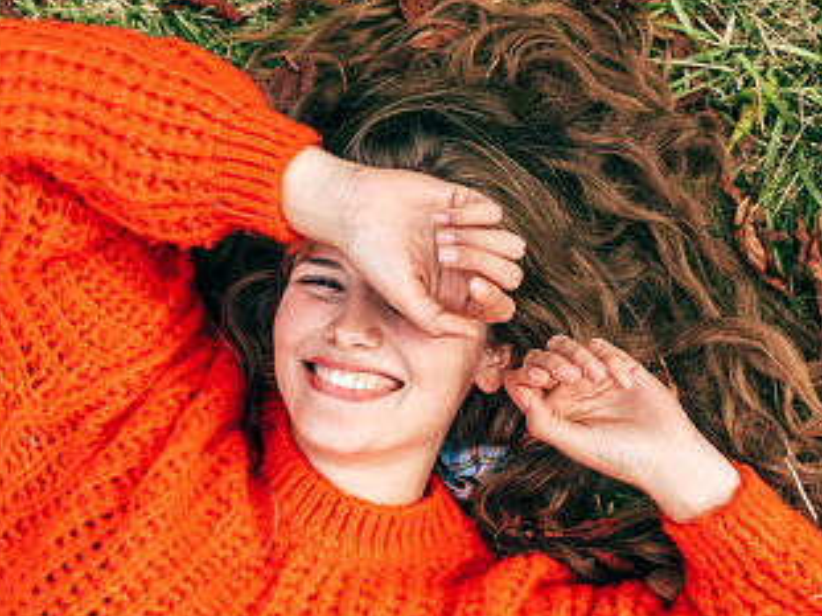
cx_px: 418
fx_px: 1306
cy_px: 435
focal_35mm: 55
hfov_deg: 34.9
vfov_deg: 26.3
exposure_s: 1/1600
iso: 200
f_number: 4
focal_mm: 35
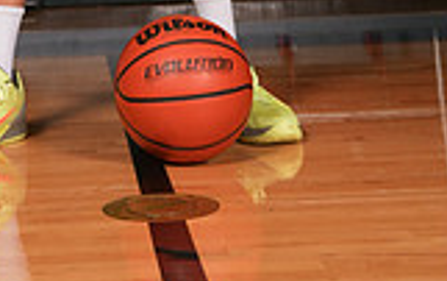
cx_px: 92
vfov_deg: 12.1
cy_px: -320
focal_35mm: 94
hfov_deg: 21.8
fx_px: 1146
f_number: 8
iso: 400
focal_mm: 33
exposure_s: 1/200
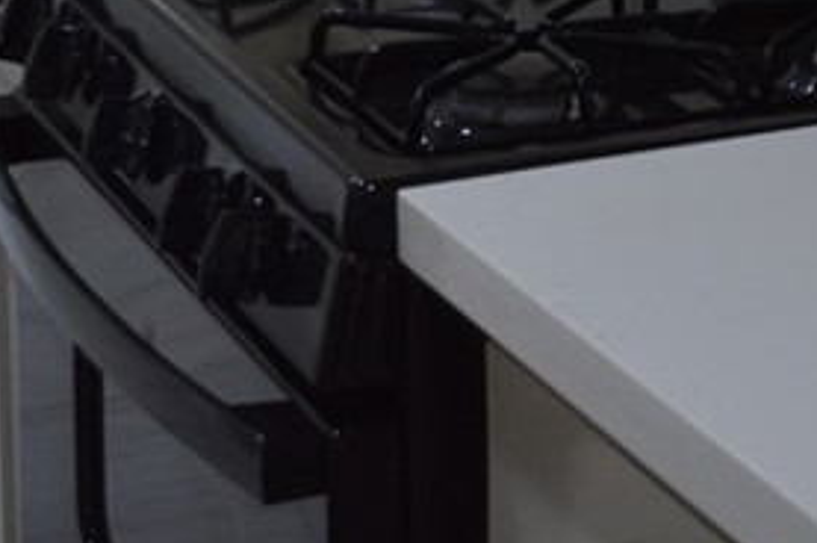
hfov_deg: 13.6
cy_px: -404
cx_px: 1165
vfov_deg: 9.1
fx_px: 3264
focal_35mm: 144
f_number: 4.2
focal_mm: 26
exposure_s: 1/80
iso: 400
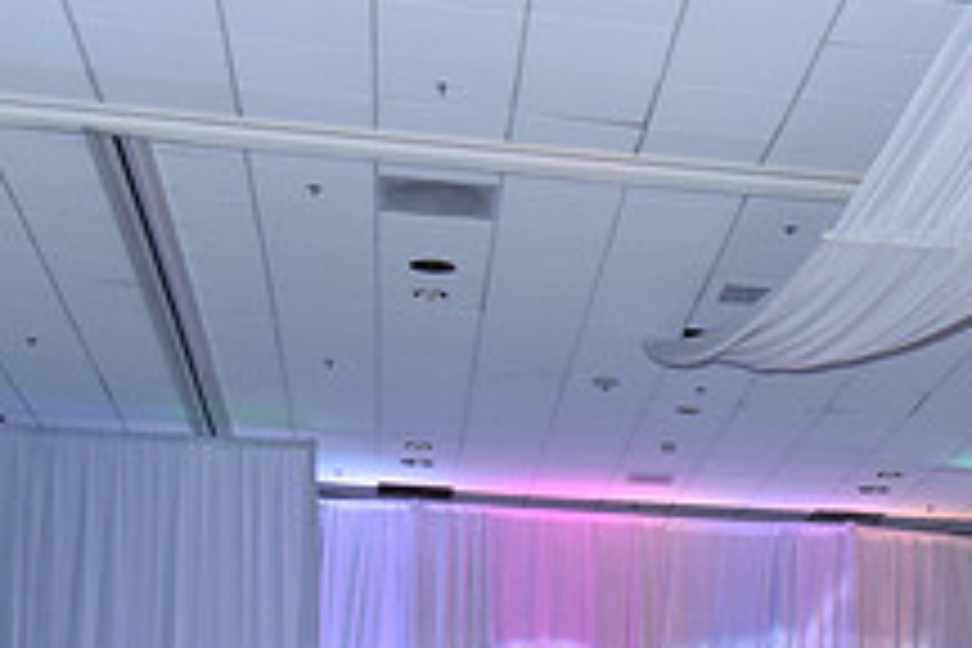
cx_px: 909
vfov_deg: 15.2
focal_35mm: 86
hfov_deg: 22.9
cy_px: 830
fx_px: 2322
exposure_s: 1/250
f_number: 4.5
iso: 2000
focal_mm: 32
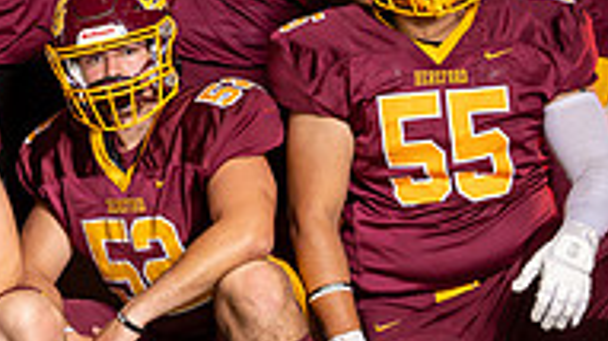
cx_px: -58
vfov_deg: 6.0
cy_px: 88
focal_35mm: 202
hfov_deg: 10.5
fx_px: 3253
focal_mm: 55
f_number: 5.6
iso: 80
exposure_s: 1/160
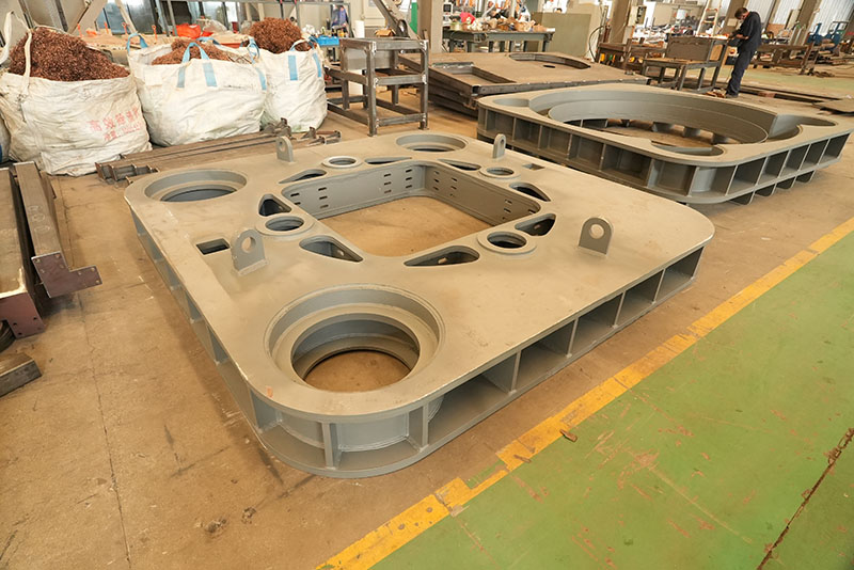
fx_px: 475
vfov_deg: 62.0
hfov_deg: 84.0
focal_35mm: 20
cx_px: 427
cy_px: 285
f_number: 5.6
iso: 6400
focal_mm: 20
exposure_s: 1/160
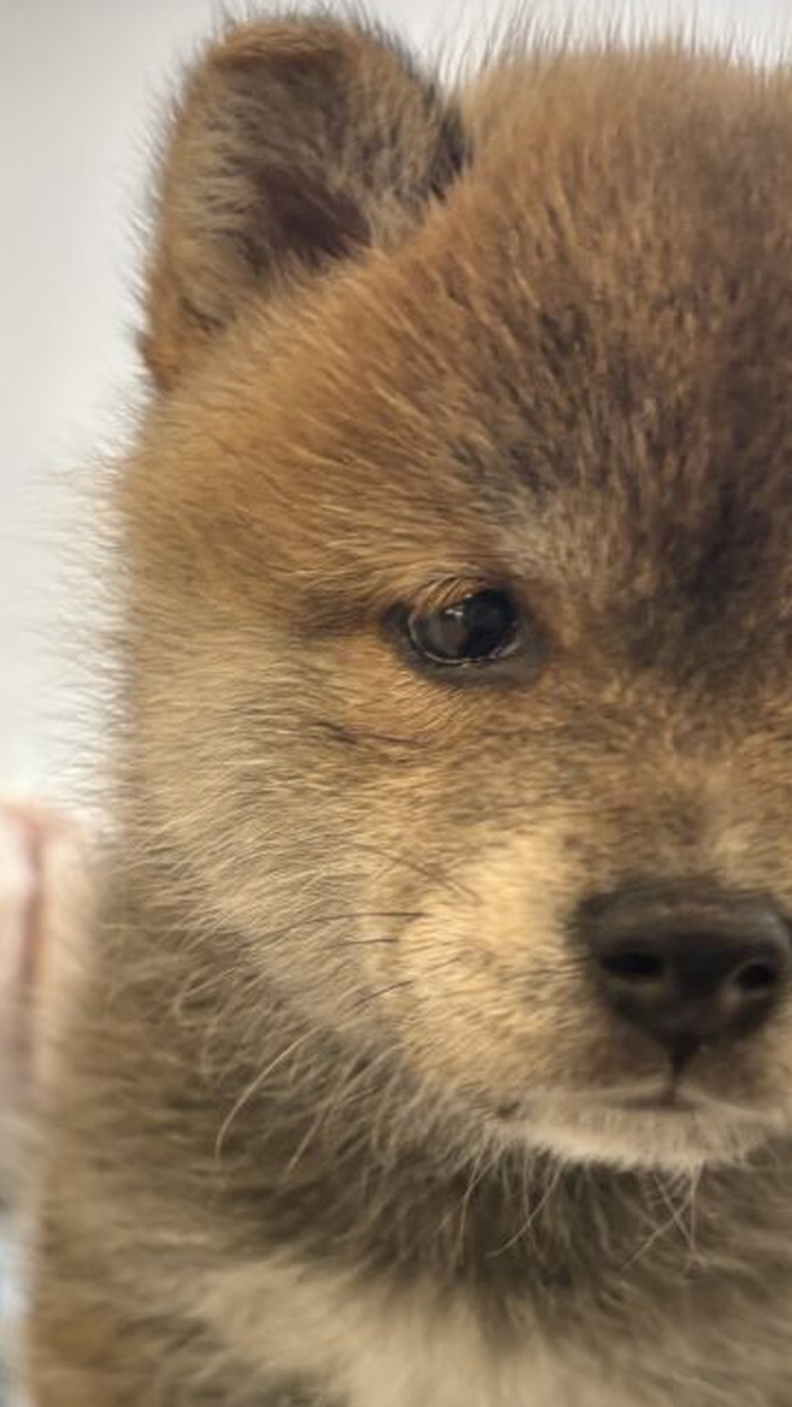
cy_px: 953
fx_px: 1977
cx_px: 445
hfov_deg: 22.6
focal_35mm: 53
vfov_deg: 38.7
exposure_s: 1/100
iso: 80
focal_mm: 5.96
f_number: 1.6
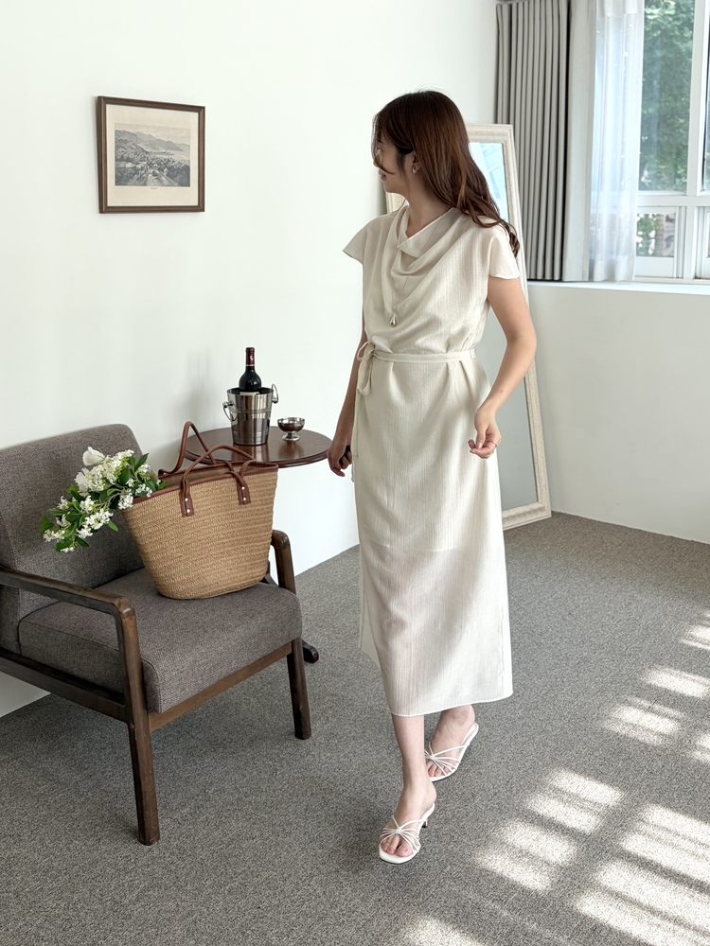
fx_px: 711
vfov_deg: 67.3
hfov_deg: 53.1
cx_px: 355
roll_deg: +2.3
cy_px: 473
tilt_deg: -7.6
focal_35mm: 26
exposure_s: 1/174
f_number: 1.6
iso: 40
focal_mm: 5.96
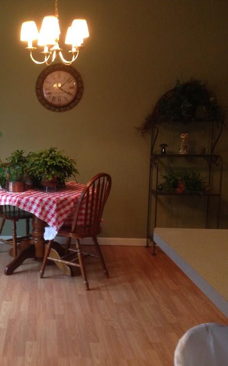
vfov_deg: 42.7
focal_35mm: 47
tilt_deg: -8.6
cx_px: 32
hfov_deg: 26.7
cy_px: 183
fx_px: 467
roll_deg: -0.9
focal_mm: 4.12
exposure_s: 1/20
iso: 160
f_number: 2.4
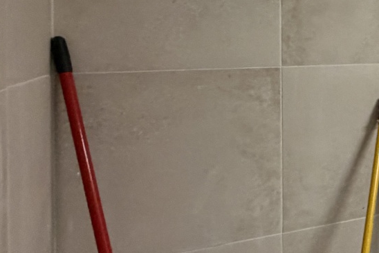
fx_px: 537
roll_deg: -1.1
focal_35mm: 51
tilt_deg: -0.3
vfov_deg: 25.9
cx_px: 590
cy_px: 40
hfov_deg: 26.2
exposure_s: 1/50
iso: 320
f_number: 2.2
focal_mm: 2.22
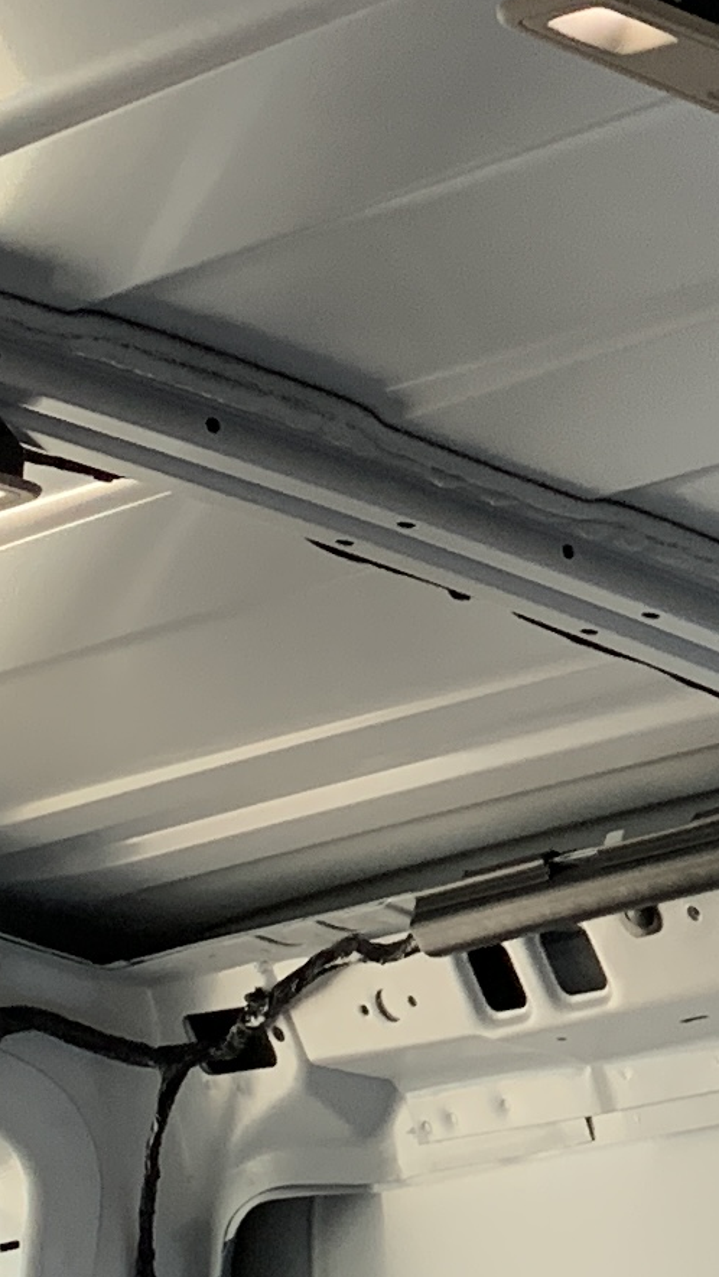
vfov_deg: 16.5
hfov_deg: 8.9
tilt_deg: +22.6
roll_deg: -1.5
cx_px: 1403
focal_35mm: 129
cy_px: 235
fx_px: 4371
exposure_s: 1/60
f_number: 1.8
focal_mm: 4.25
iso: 125
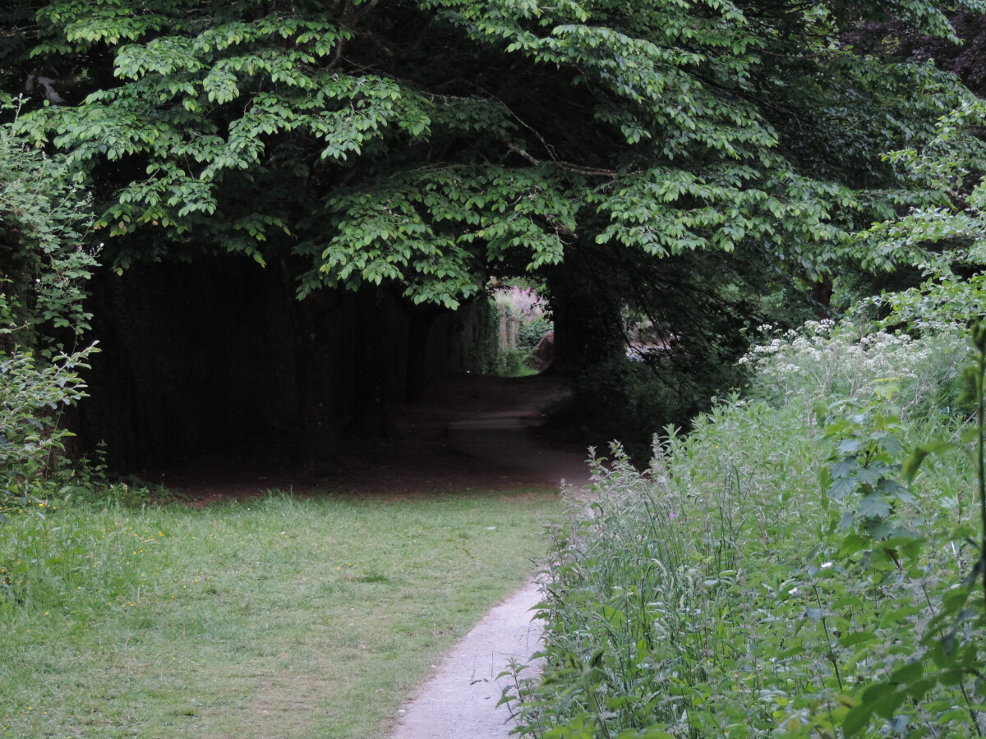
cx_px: 493
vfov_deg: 14.1
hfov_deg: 18.7
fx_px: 2991
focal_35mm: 105
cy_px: 370
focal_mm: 18.7
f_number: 4.2
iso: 400
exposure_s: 1/30
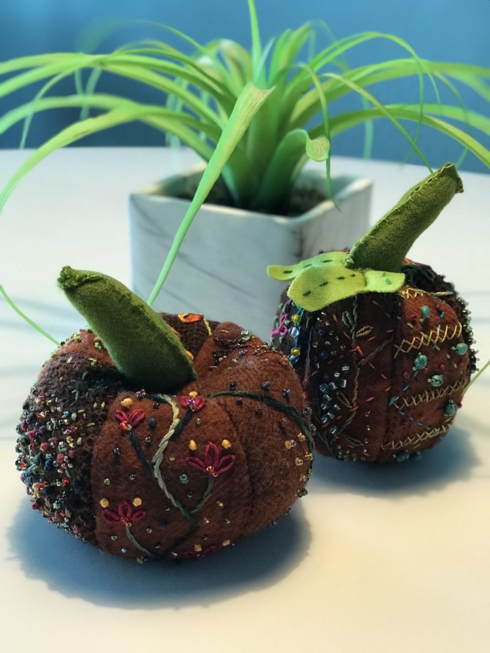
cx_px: 245
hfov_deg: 25.7
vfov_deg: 33.8
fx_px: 1076
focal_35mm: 57
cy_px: 326
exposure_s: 1/60
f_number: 2.8
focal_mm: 6.6
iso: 200
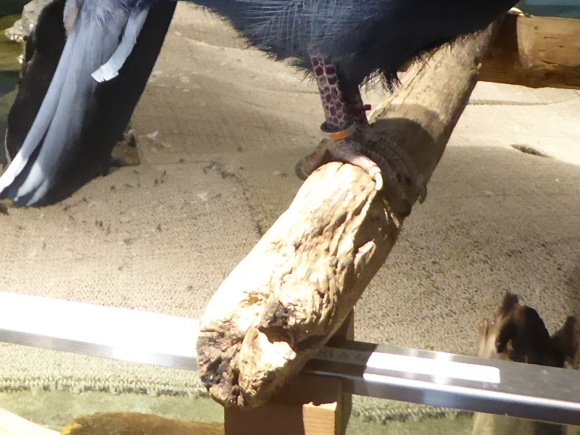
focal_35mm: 80
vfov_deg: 17.9
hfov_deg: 24.3
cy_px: -25
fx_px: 1340
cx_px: 185
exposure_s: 1/50
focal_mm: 4.3
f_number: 3.3
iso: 800
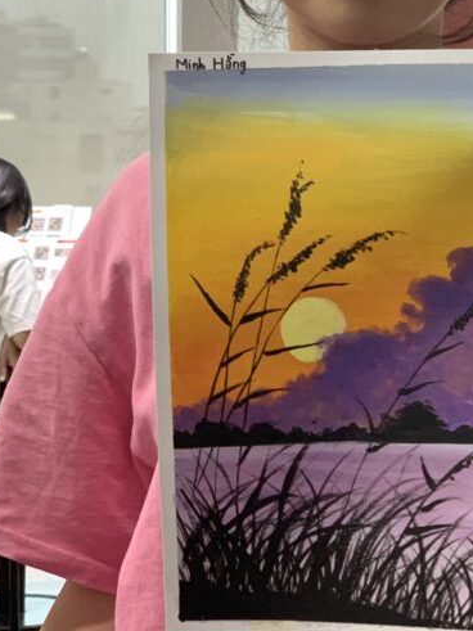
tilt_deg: -2.1
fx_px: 1932
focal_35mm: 106
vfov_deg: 18.5
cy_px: 235
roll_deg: -1.3
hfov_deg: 13.9
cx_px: 321
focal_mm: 6
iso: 125
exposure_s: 1/60
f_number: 2.4
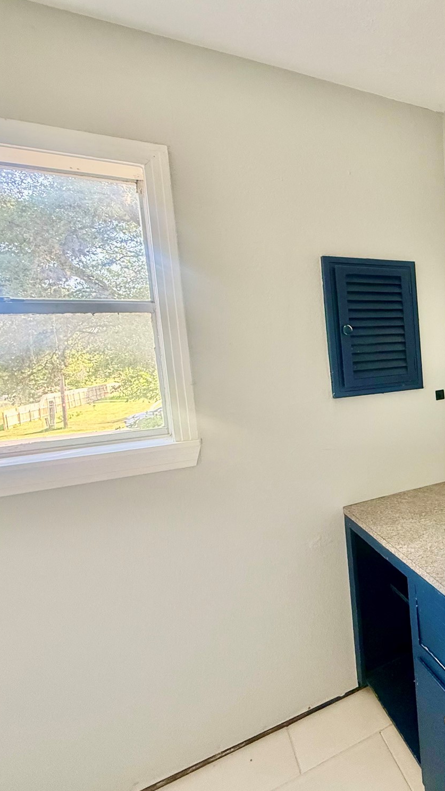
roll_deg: +3.9
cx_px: 452
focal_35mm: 21
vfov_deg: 83.8
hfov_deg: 44.8
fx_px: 440
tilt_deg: -4.3
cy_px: 387
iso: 320
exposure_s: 1/92
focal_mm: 2.22
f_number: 2.2
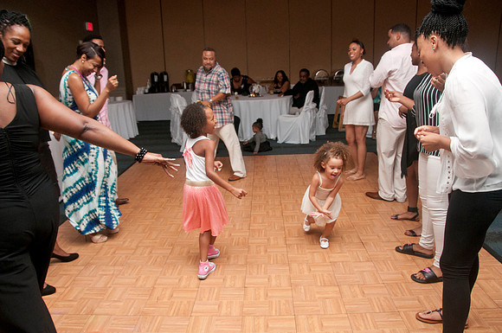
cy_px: 166
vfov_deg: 47.8
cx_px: 251
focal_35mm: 27
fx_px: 376
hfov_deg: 67.5
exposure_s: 1/125
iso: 800
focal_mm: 18
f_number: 5.6
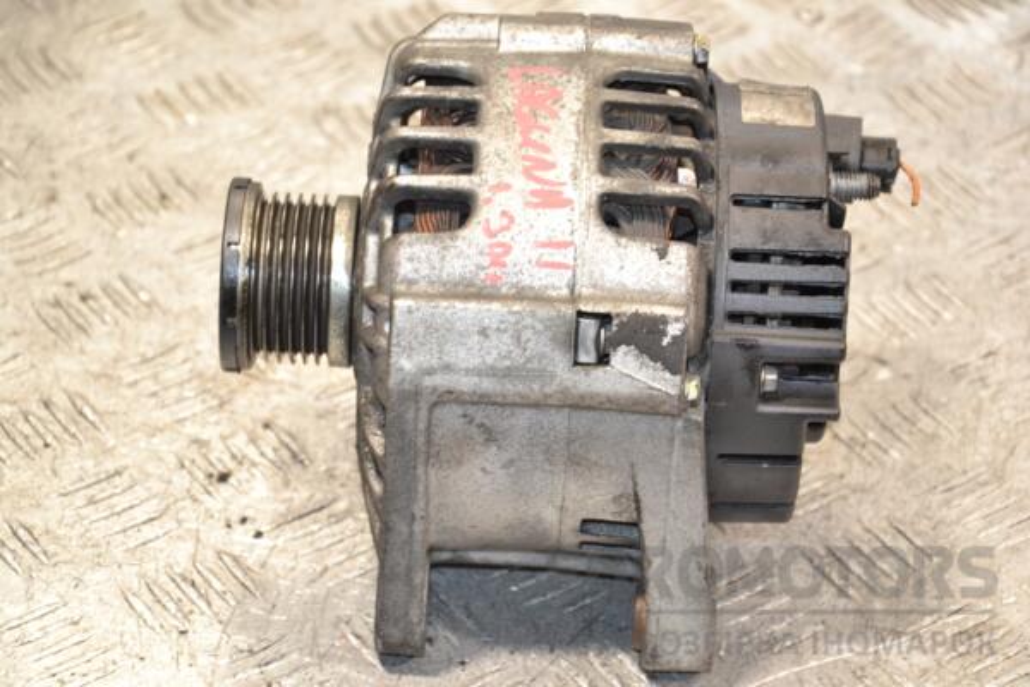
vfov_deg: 12.2
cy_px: 344
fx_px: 3218
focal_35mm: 112
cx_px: 515
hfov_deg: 18.2
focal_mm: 75
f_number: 5.3
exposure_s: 1/60
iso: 800
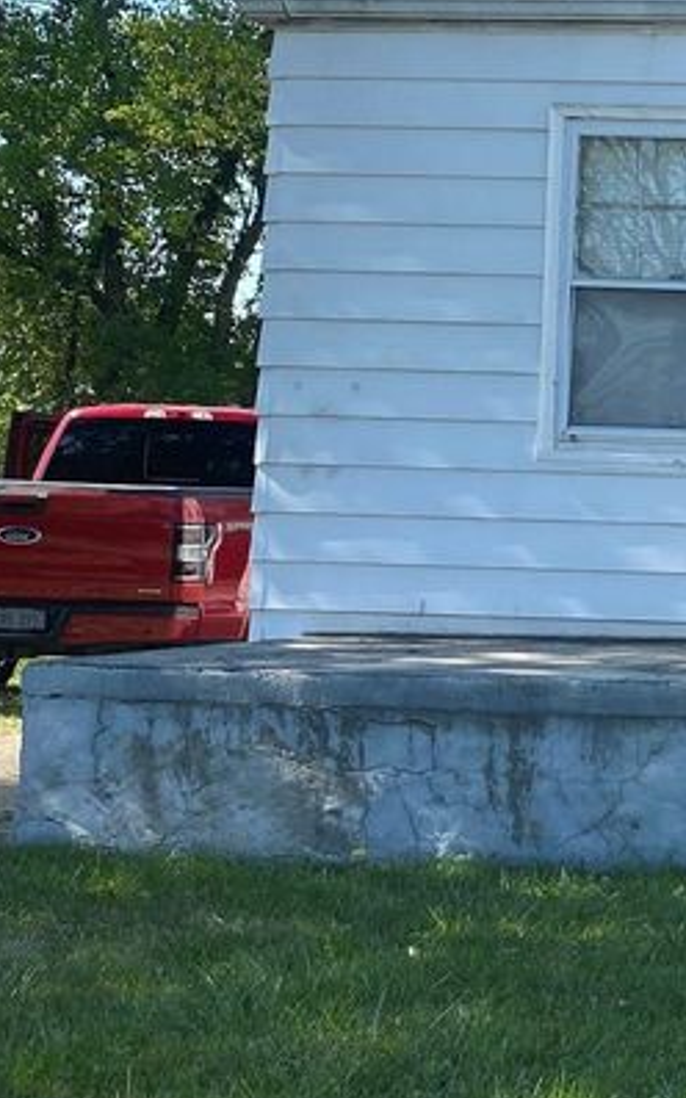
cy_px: 523
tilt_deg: +2.0
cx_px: 1311
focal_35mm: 71
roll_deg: -1.5
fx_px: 2125
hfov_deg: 15.3
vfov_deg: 29.0
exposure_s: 1/1218
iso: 32
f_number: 1.8
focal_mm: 4.25
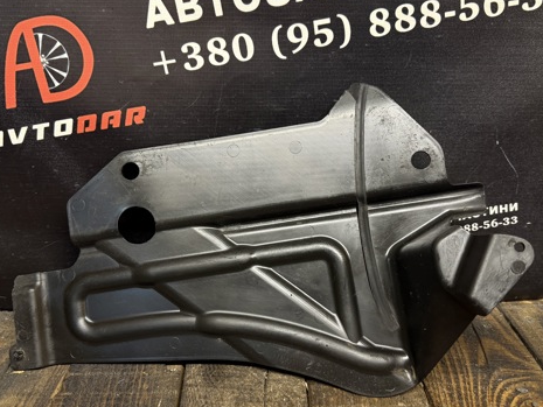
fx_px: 518
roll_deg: +0.5
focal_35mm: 33
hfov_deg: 55.3
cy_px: 211
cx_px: 272
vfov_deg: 43.0
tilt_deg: -21.5
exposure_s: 1/50
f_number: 1.78
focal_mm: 6.76
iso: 200
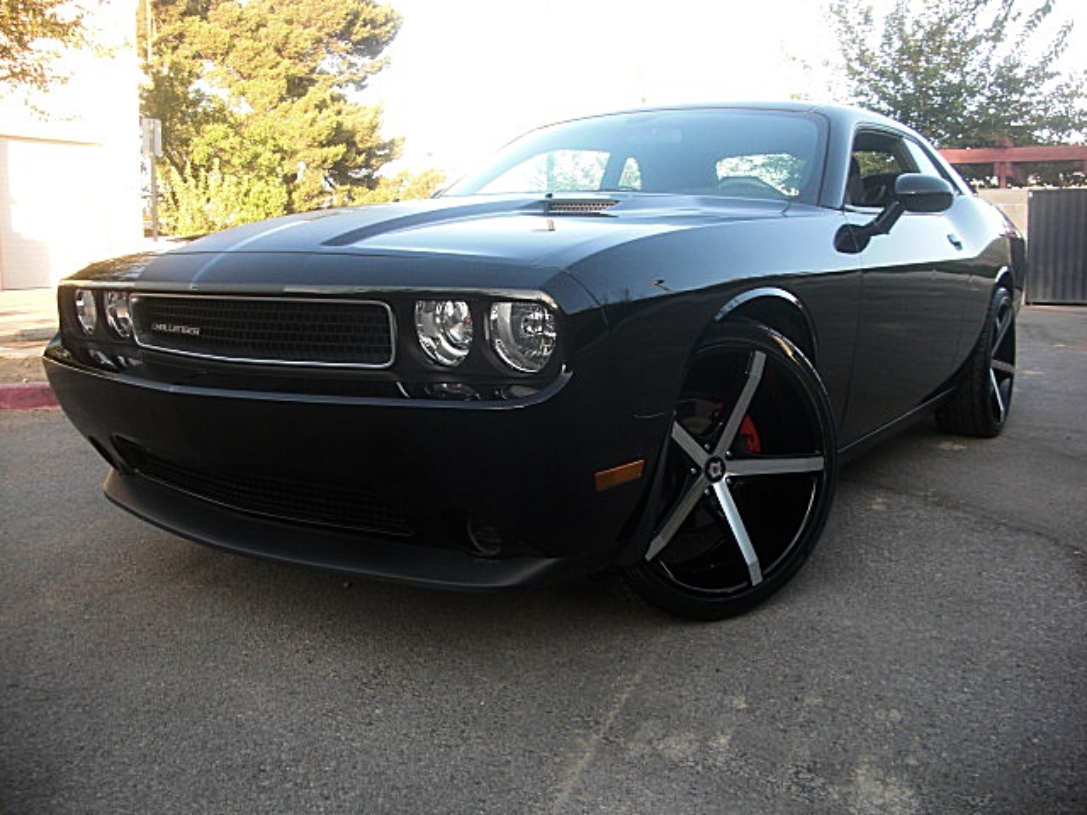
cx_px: 544
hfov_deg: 51.4
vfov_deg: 39.7
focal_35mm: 36
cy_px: 408
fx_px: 1130
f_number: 2.8
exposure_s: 1/100
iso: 50
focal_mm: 6.3
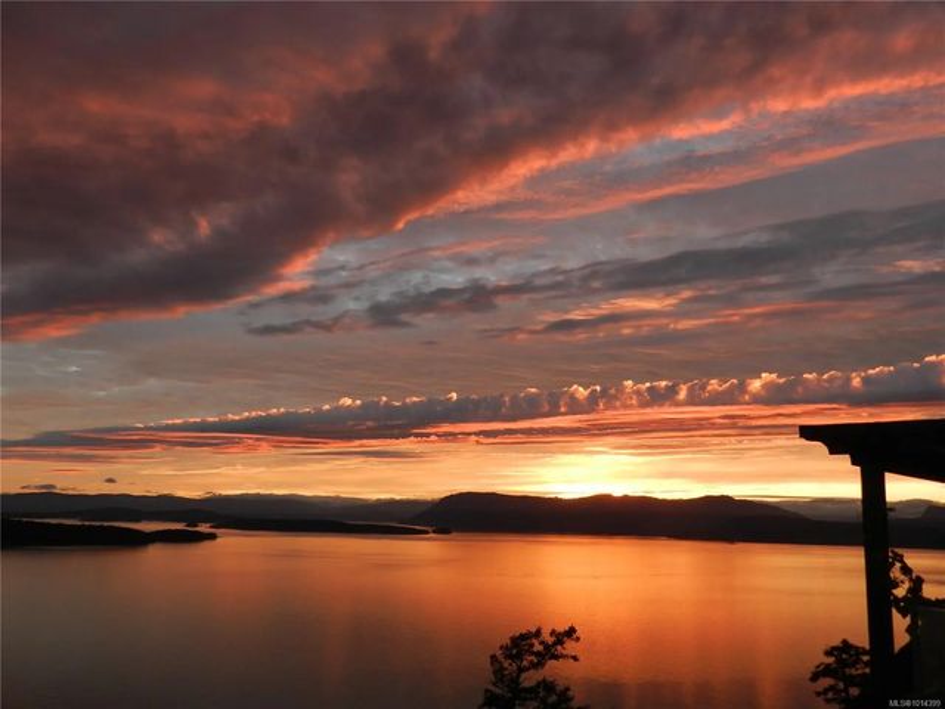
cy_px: 354
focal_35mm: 32
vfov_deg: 44.2
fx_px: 874
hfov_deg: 56.8
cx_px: 472
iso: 160
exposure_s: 1/100
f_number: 3.7
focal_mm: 5.6
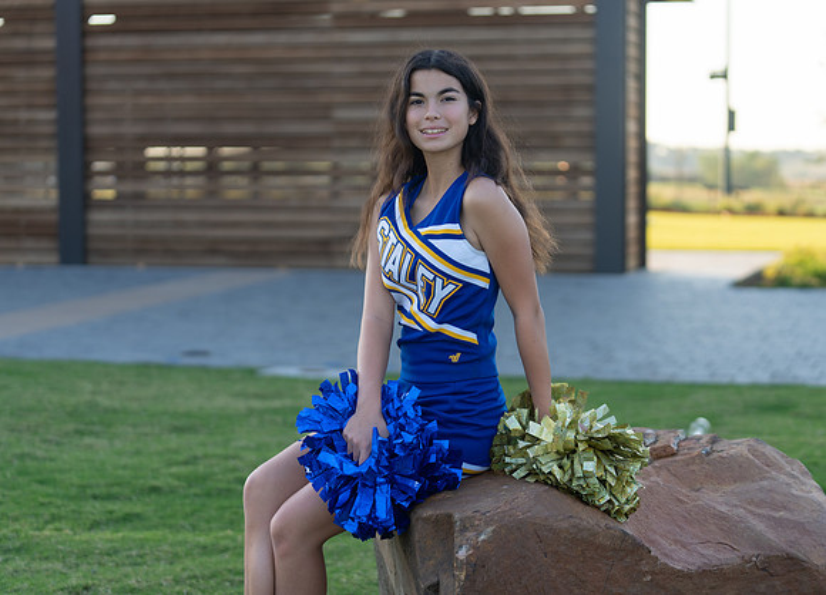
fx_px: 1790
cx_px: 447
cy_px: 298
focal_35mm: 76
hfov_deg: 26.0
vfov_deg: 18.9
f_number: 2.8
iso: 100
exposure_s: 1/400
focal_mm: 70
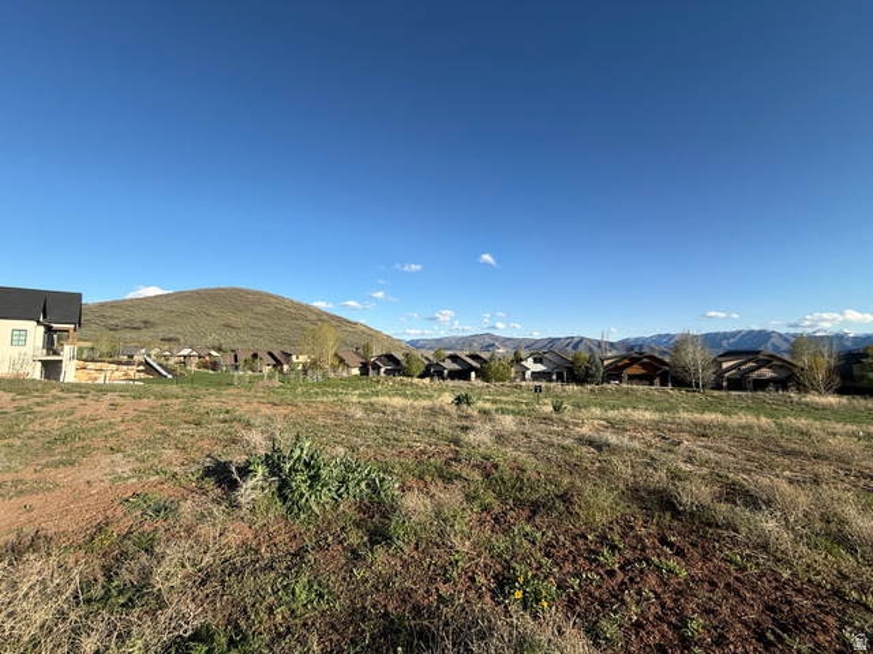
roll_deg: +0.2
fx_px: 353
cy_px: 327
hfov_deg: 102.1
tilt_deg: +4.0
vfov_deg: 85.7
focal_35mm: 14
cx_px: 436
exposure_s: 1/1961
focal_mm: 2.22
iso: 50
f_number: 2.2
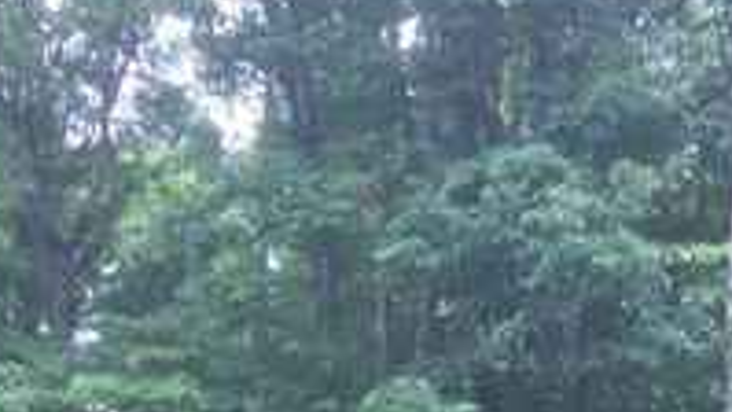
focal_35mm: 85
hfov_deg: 24.8
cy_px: 638
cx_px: 511
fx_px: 1650
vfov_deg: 13.3
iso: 25
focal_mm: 3.3
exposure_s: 1/146
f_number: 2.4
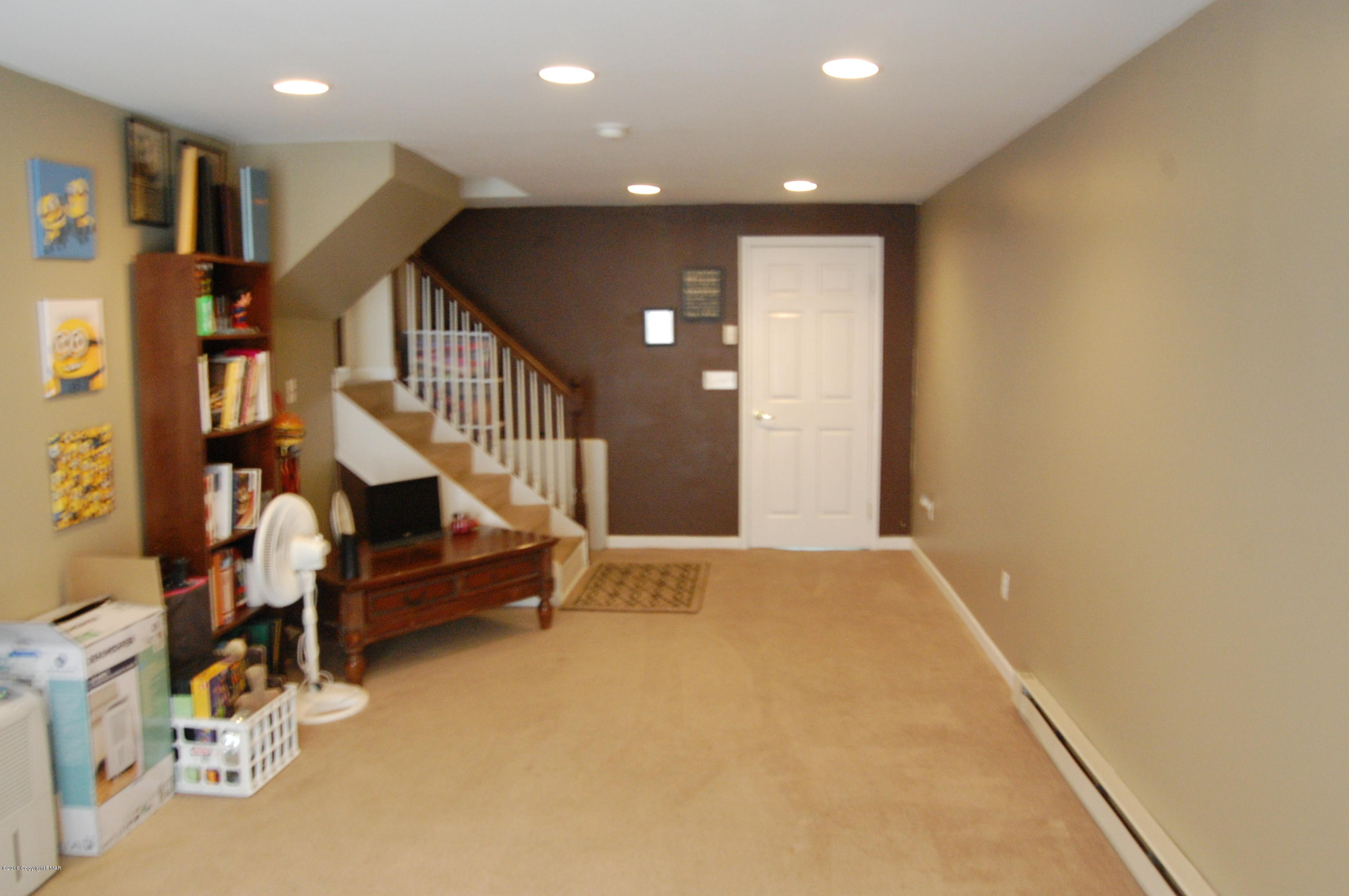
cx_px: 674
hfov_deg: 67.4
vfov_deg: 47.8
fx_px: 1011
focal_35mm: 27
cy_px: 448
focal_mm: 18
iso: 1600
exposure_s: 1/8
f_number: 8
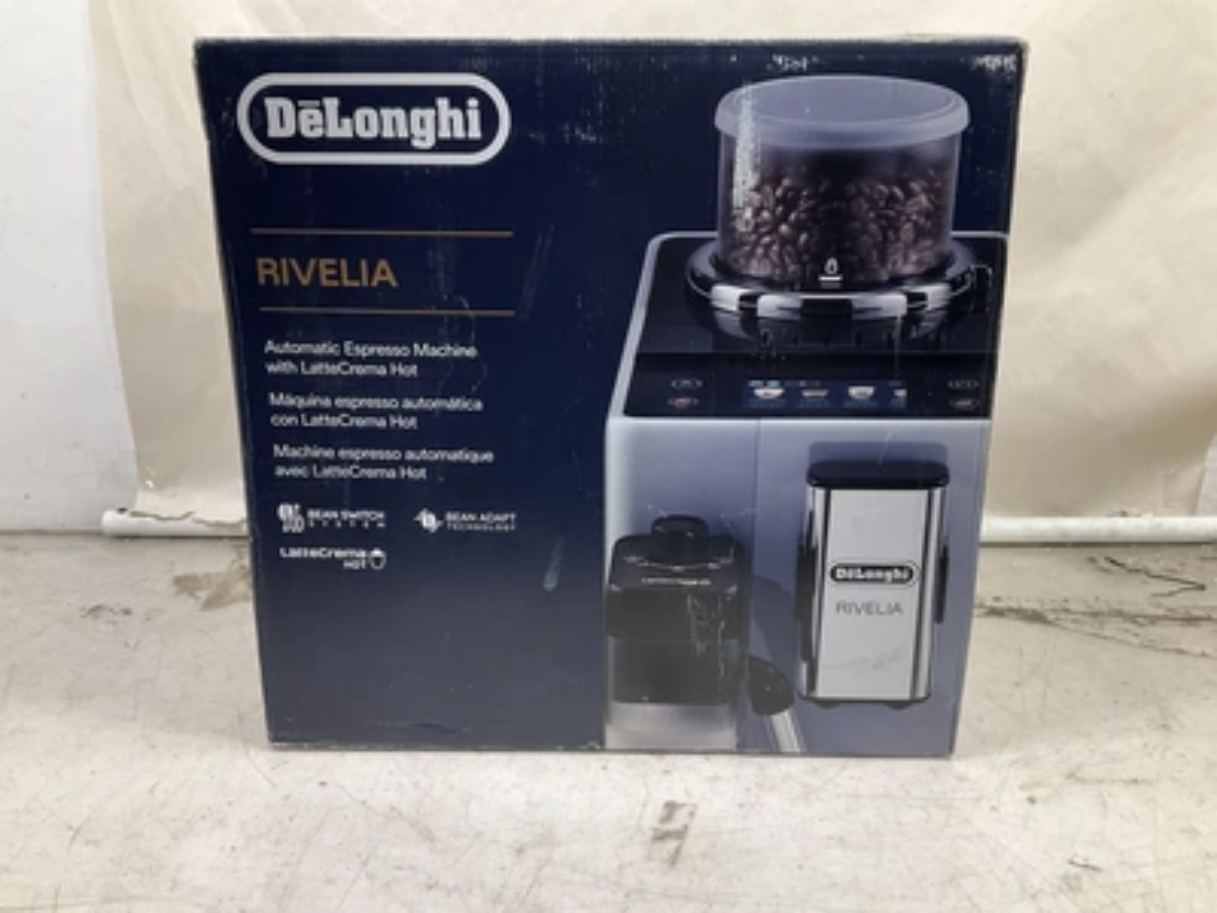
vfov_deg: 48.2
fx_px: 1020
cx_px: 608
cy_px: 456
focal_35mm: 29
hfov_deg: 61.7
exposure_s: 1/60
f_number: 1.8
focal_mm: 3
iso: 40
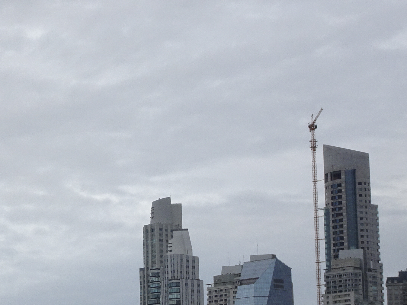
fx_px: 1810
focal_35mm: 154
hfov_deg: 12.7
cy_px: 129
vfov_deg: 9.6
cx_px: 24
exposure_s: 1/400
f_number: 4.5
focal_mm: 11.66
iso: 80
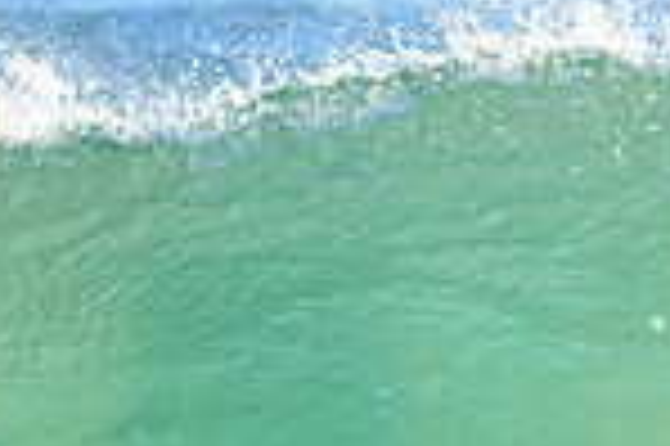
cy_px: 606
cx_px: 809
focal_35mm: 3114
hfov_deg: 0.7
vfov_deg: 0.4
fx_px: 57891
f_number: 6.3
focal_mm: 800
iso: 1400
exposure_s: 1/2000
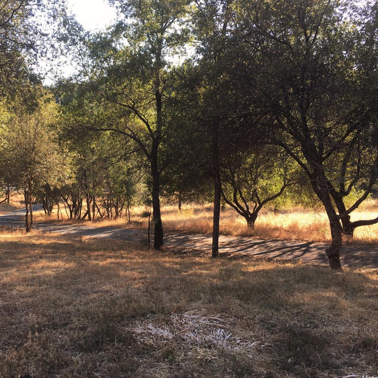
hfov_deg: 46.7
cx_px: 137
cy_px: 189
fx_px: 432
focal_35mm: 35
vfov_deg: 47.2
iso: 25
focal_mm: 4.15
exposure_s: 1/254
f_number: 2.2
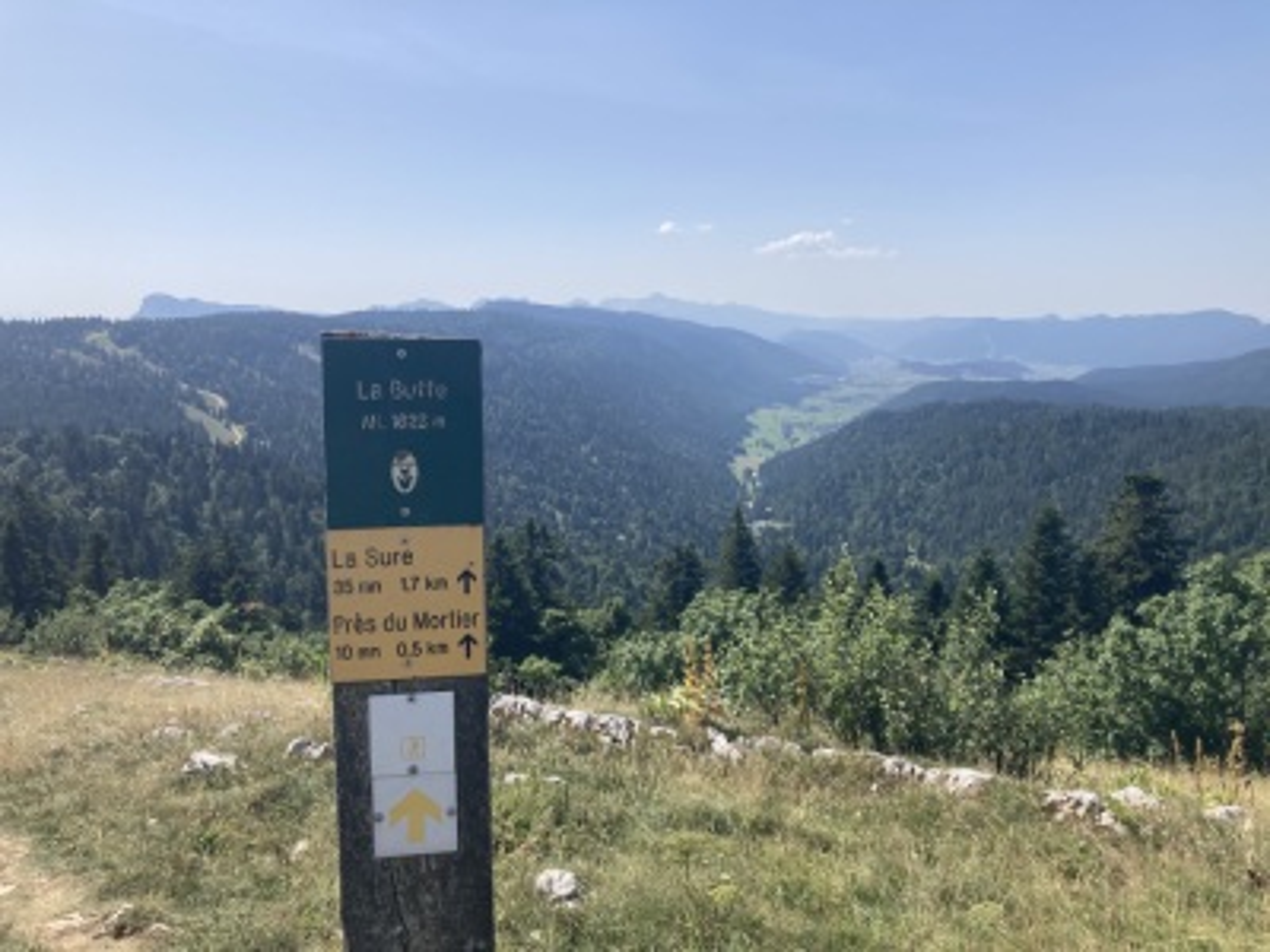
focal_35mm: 28
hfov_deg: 63.4
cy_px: 476
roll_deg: -0.6
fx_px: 1027
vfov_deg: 49.7
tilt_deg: -6.8
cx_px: 635
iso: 20
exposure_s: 1/2525
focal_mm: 3.99
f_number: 1.8
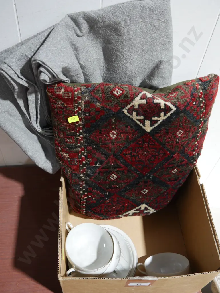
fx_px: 271
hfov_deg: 44.2
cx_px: 110
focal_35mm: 32
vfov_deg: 56.8
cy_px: 146
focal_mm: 16
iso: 800
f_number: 3.6
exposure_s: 1/60
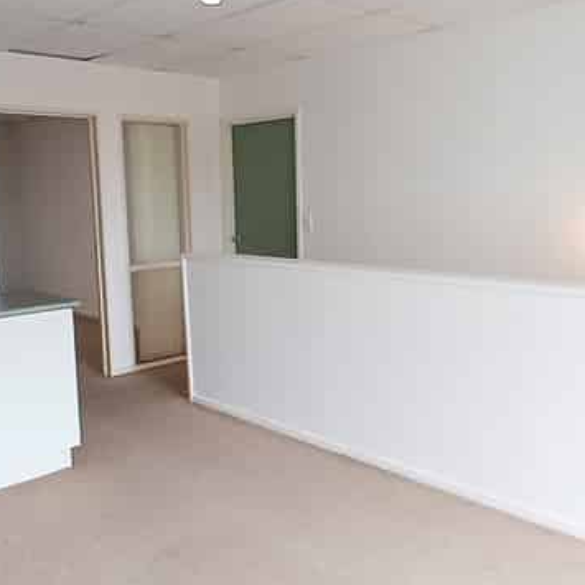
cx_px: 283
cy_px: 286
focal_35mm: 27
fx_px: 516
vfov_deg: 59.1
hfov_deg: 59.1
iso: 50
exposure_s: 1/33.3
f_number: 2.2
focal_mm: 1.43
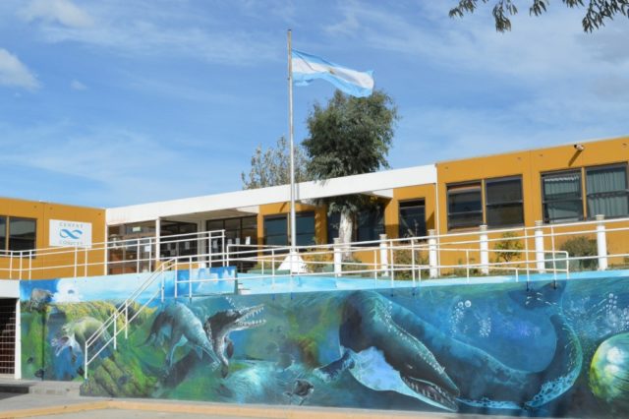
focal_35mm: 51
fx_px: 891
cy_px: 210
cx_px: 314
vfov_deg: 26.5
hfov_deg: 38.9
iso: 1600
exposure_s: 1/1250
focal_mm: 34
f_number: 18
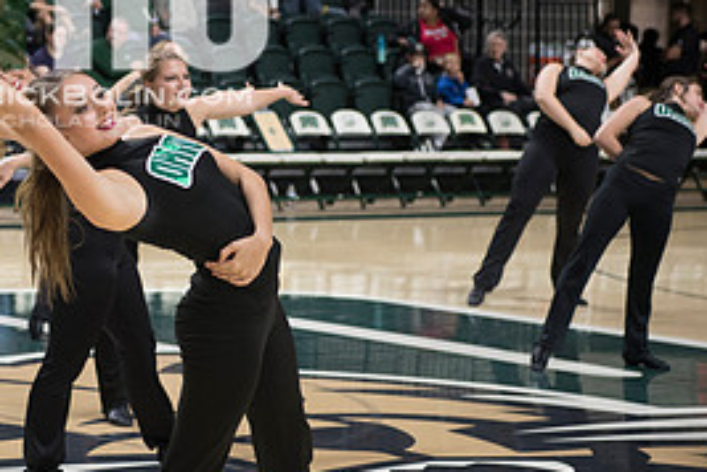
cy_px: 1
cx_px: 69
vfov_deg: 9.0
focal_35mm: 152
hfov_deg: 13.4
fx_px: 2985
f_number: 3.5
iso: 2000
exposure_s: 1/500
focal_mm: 70
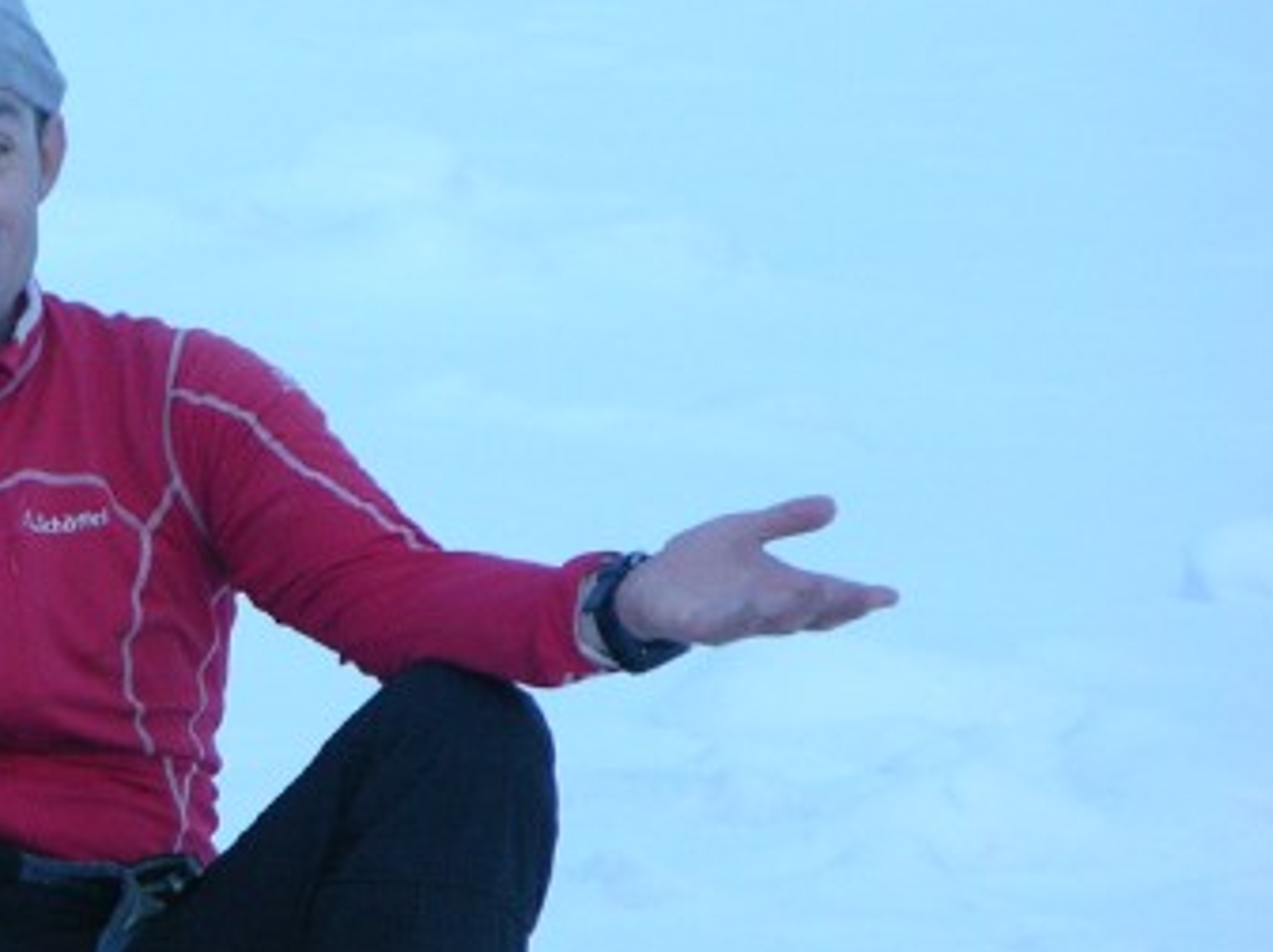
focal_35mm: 578
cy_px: 672
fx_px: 21233
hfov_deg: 3.4
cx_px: -646
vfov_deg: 2.6
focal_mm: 48.5
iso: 100
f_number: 4
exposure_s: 1/126
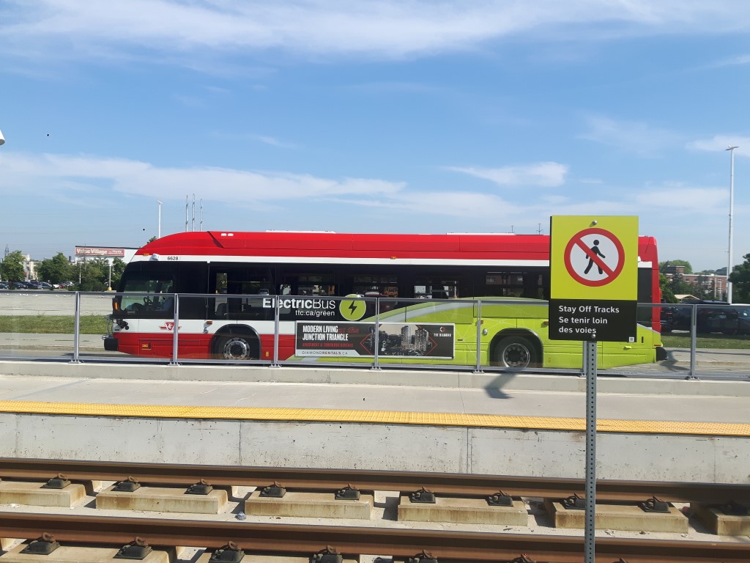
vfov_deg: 45.4
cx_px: 375
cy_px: 282
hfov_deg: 58.4
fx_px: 672
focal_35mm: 31
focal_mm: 3.7
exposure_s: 1/1340
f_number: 1.9
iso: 40
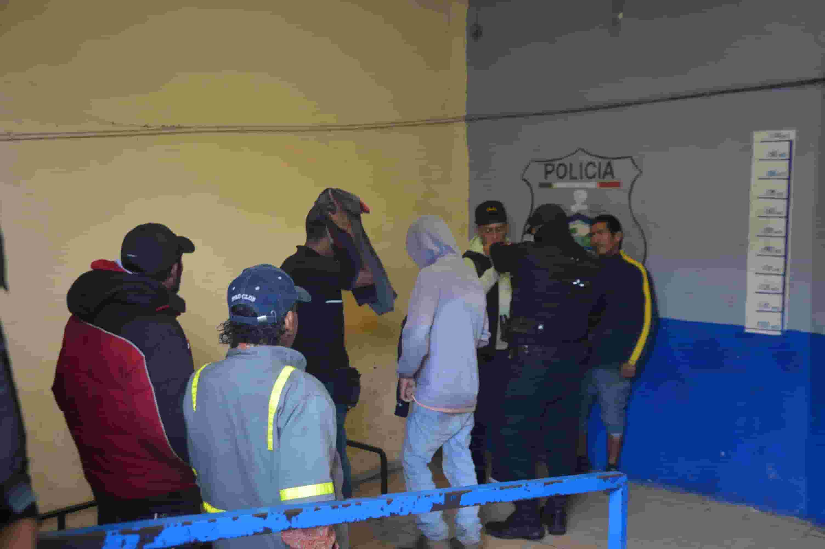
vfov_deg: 31.8
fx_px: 962
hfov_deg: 46.4
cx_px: 412
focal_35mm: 42
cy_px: 274
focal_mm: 28
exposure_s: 1/60
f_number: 4
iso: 1100
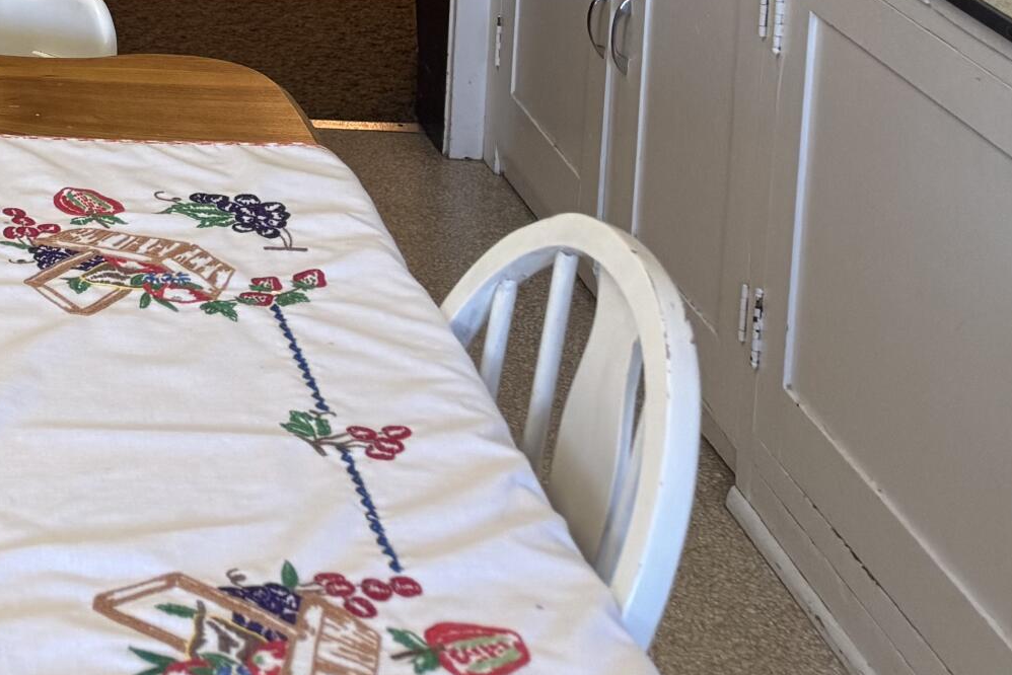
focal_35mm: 75
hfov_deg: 22.9
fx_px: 2109
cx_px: -421
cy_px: -447
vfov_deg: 16.1
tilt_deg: -7.6
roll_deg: +0.5
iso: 125
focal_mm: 6.76
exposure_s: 1/60
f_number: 1.78
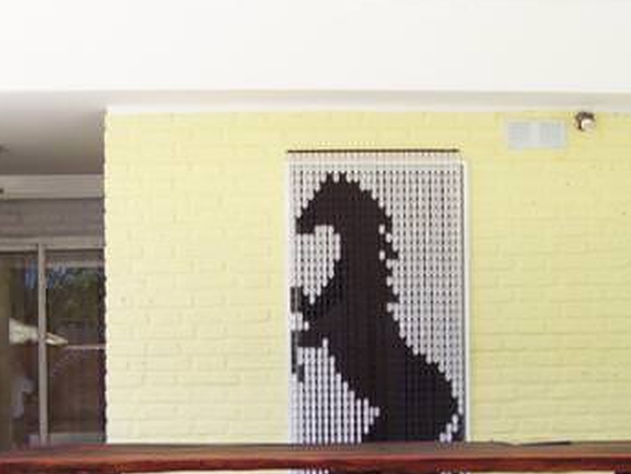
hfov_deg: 24.7
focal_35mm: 79
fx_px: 1440
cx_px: 259
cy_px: 399
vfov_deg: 18.4
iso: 80
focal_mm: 5.6
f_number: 2.7
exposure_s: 1/250
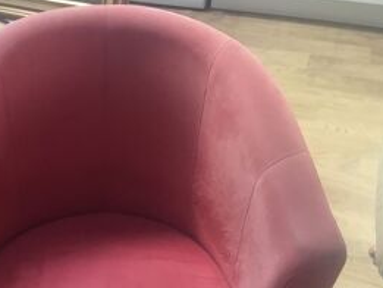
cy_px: 165
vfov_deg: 25.7
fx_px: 631
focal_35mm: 57
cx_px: 98
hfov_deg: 33.1
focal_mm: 3.3
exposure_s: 1/33
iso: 64
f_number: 2.4
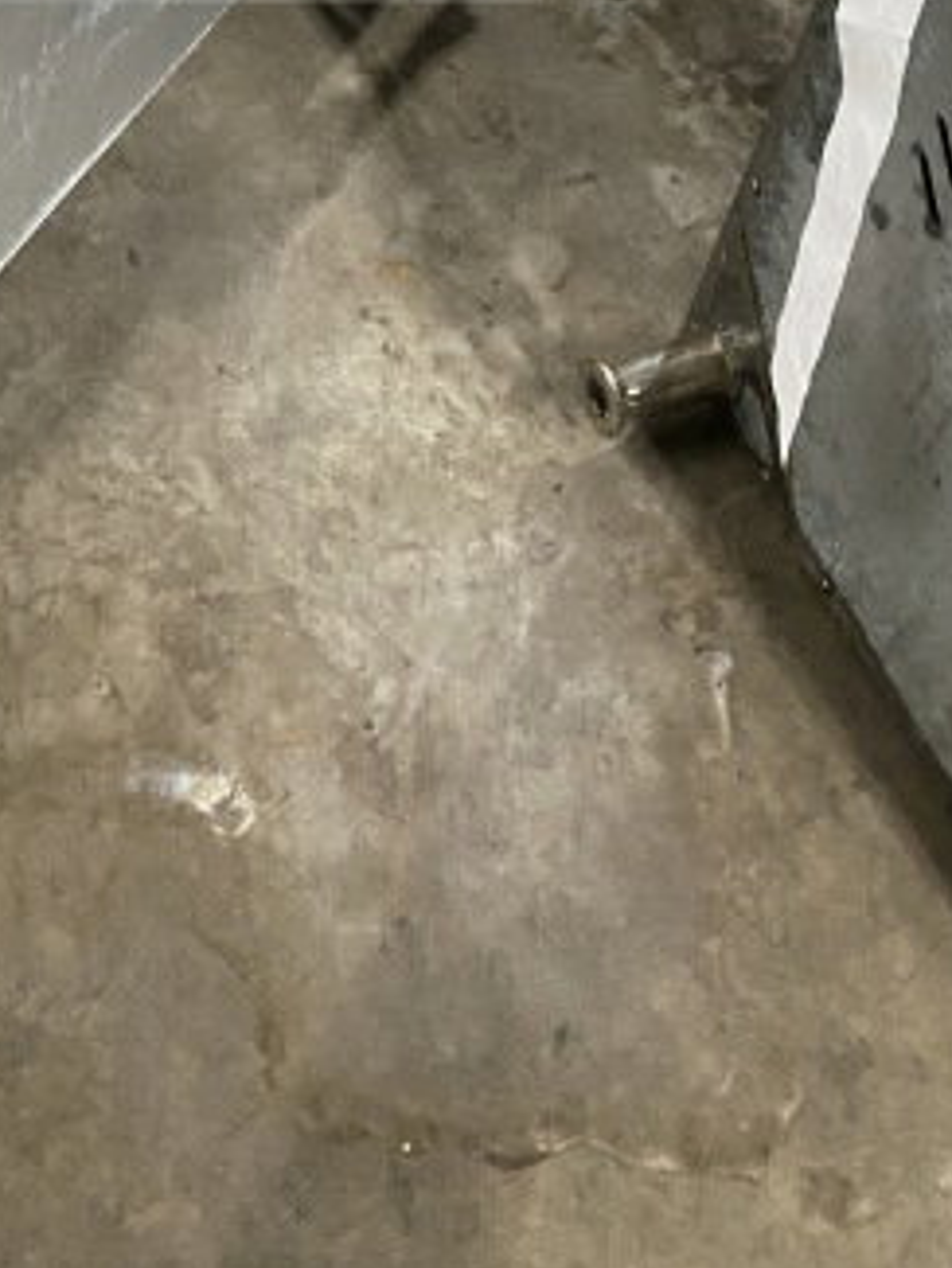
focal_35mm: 65
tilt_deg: -38.2
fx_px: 2382
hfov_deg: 22.1
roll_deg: -9.6
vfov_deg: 26.1
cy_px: -306
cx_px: 101
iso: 500
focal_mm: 4.25
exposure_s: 1/56
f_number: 1.8
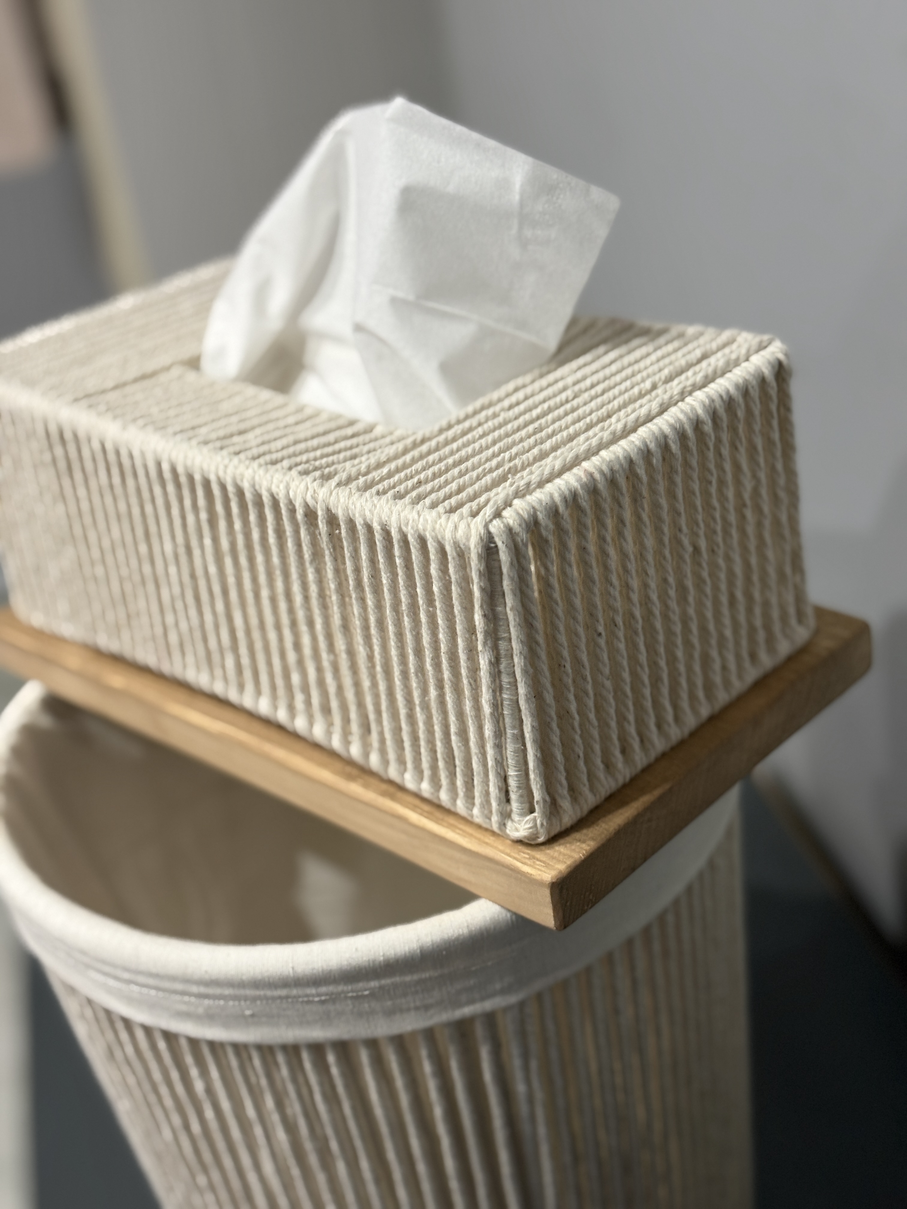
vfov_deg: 36.8
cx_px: 454
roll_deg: +10.1
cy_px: 604
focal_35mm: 52
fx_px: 1817
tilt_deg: -27.0
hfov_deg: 28.0
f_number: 1.6
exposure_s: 1/33
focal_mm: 5.96
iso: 160
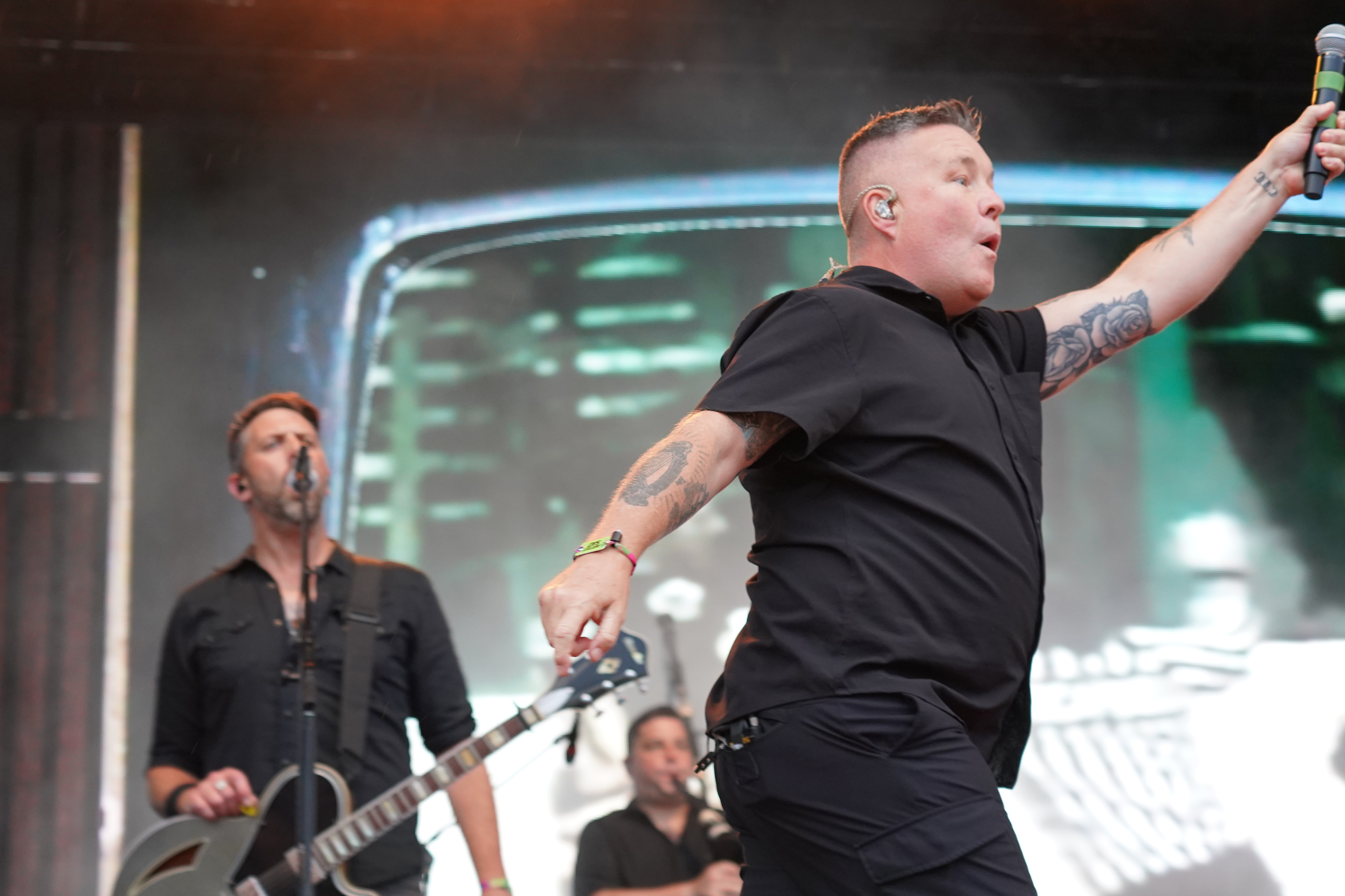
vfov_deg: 16.4
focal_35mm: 83
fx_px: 3101
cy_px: 337
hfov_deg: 24.4
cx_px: 560
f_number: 4
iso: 2000
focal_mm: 63
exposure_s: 1/160
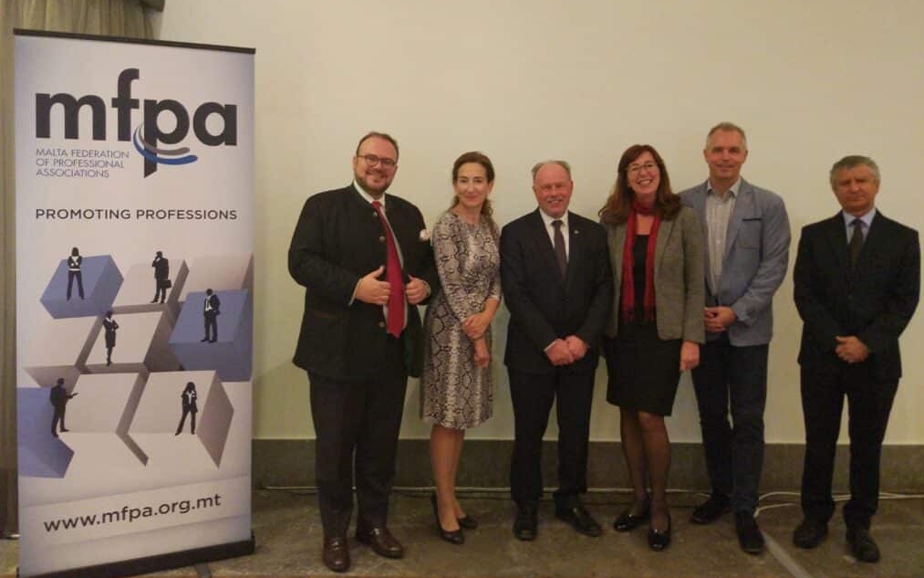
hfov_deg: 62.9
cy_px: 237
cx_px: 460
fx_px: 755
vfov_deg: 41.7
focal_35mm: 30
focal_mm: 4.26
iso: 1529
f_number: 2
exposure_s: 1/13
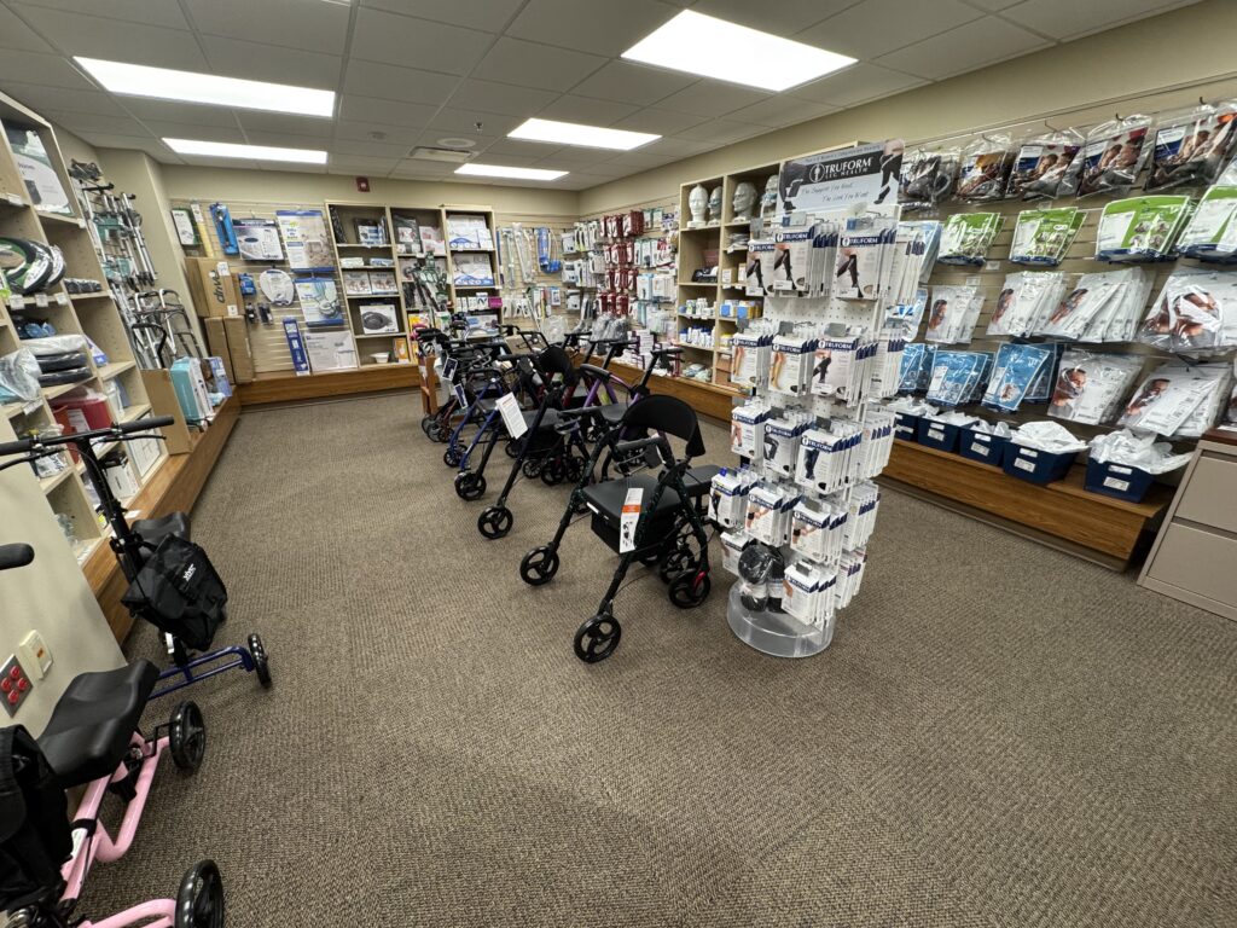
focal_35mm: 14
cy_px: 464
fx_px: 500
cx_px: 618
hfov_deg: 102.1
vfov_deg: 85.7
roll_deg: +0.9
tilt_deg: -21.5
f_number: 2.2
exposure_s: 1/60
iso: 160
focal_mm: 2.22
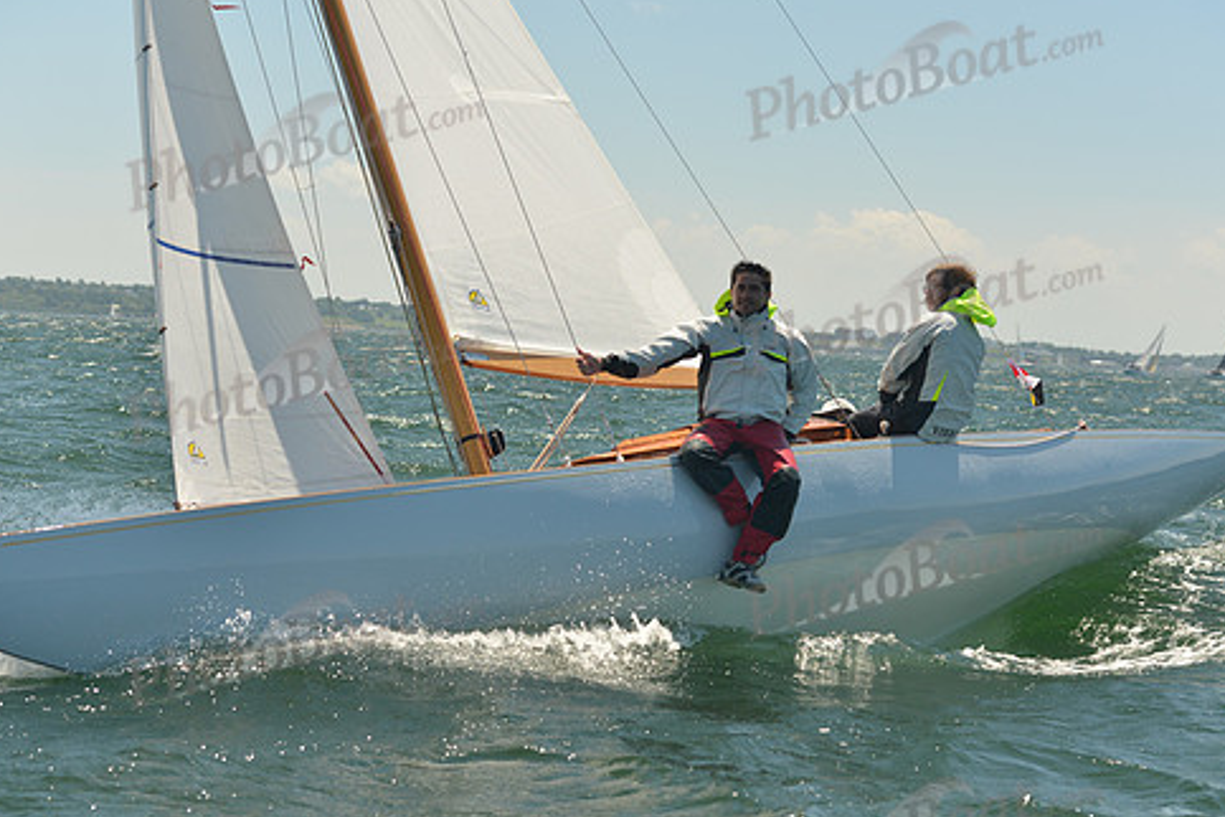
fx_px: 2858
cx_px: 616
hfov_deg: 24.2
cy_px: 476
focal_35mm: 84
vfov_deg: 16.3
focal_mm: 70
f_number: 5
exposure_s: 1/800
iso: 400
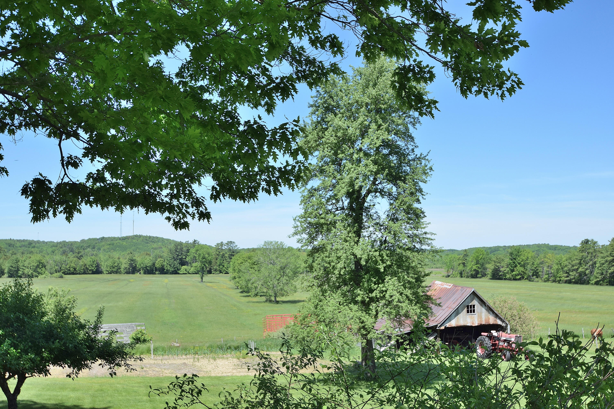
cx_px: 307
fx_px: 614
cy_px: 204
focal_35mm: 36
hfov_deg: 53.1
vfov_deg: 36.9
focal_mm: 24
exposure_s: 1/320
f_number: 9
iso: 200
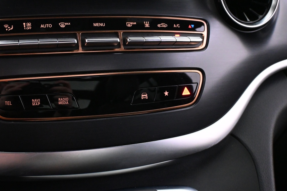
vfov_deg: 32.0
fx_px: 330
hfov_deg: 46.0
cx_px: 87
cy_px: 60
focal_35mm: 41
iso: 4000
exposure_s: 1/50
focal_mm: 19.5
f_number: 3.8
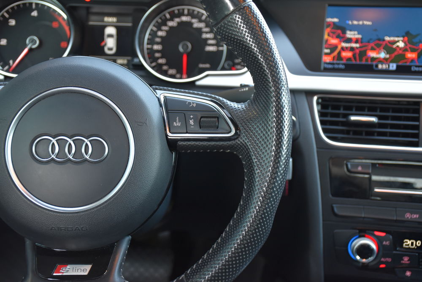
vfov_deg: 23.8
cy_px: 141
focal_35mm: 57
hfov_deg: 35.0
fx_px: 668
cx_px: 211
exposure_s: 1/60
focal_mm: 38
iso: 900
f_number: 4.2
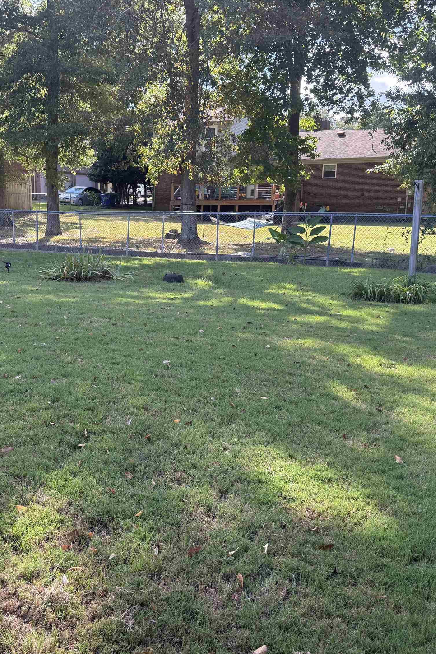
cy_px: 332
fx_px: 617
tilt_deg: -9.8
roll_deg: -0.1
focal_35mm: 34
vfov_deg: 55.8
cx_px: 157
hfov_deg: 38.6
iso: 100
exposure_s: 1/607
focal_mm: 6.76
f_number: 1.78
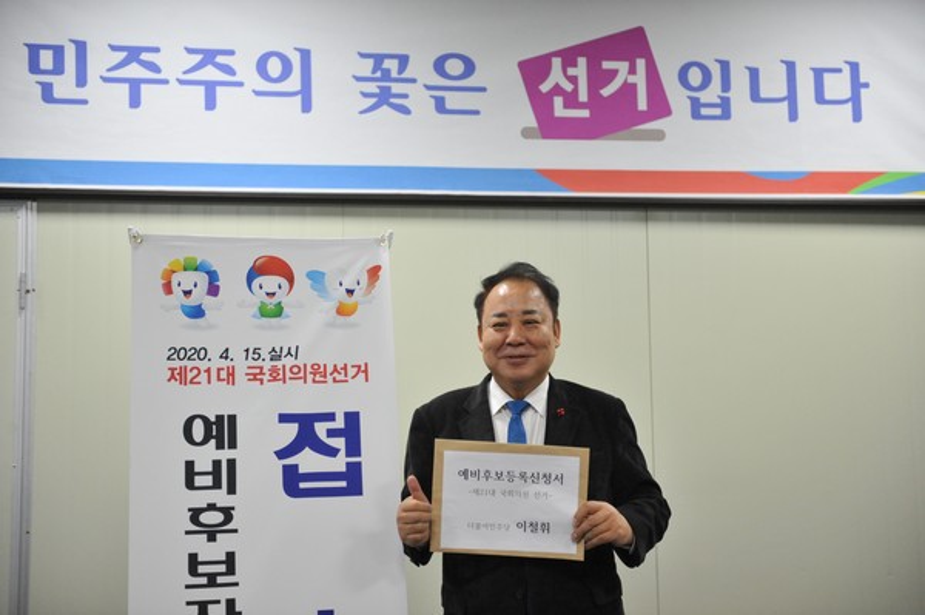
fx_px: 1489
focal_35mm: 58
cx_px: 462
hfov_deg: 34.5
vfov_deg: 23.3
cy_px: 308
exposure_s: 1/1000
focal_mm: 58
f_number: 2.8
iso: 3200
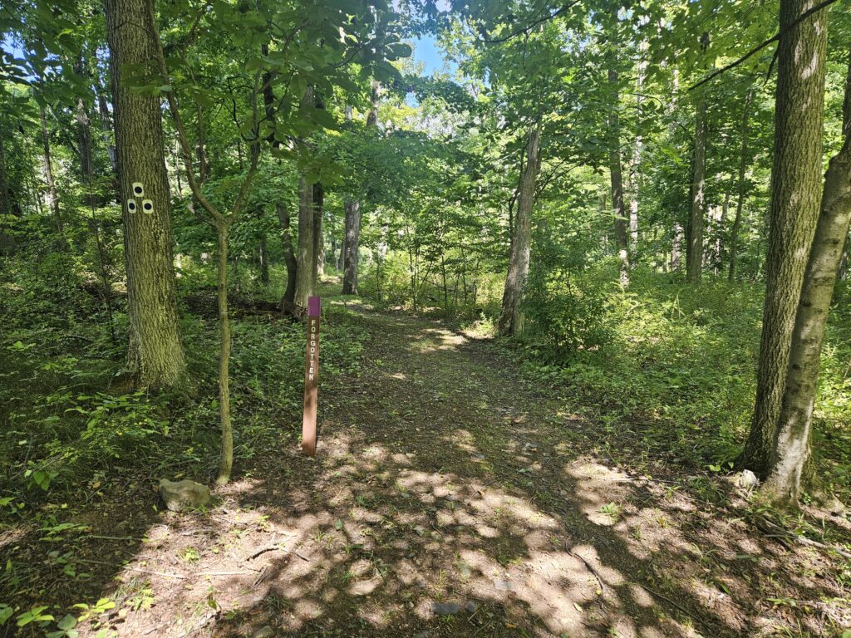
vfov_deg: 58.9
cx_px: 426
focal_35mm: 23
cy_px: 319
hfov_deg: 73.9
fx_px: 565
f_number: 1.8
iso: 64
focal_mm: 5.4
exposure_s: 1/180
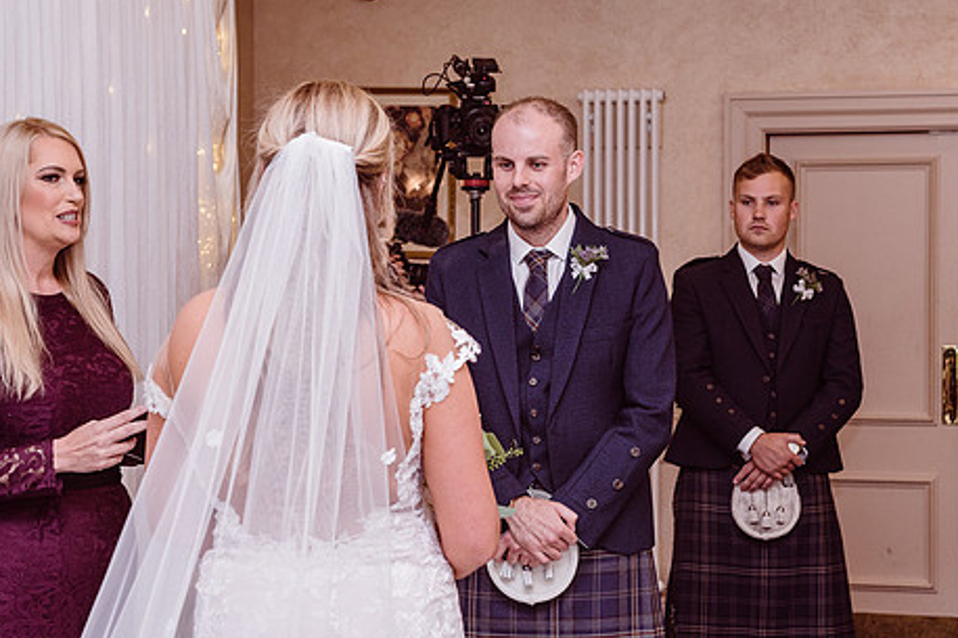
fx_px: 2155
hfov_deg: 25.1
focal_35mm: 81
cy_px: 309
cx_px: 533
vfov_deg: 16.8
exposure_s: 1/100
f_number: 5.6
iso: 400
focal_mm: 56
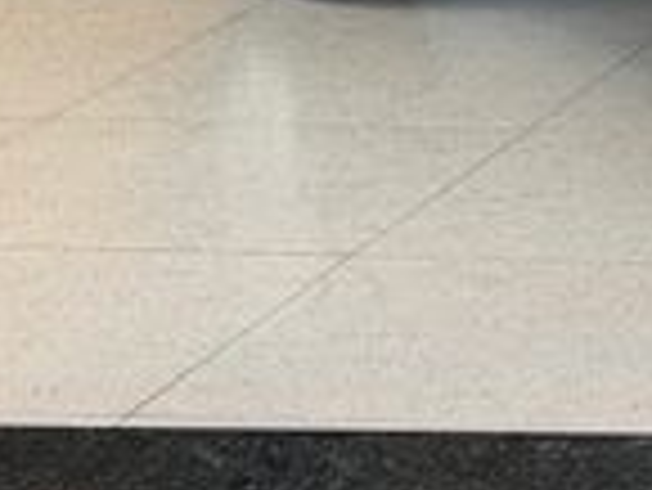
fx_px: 4788
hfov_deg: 7.3
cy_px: -423
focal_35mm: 254
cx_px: 1538
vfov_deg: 5.7
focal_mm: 6.76
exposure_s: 1/1330
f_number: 1.78
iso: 64
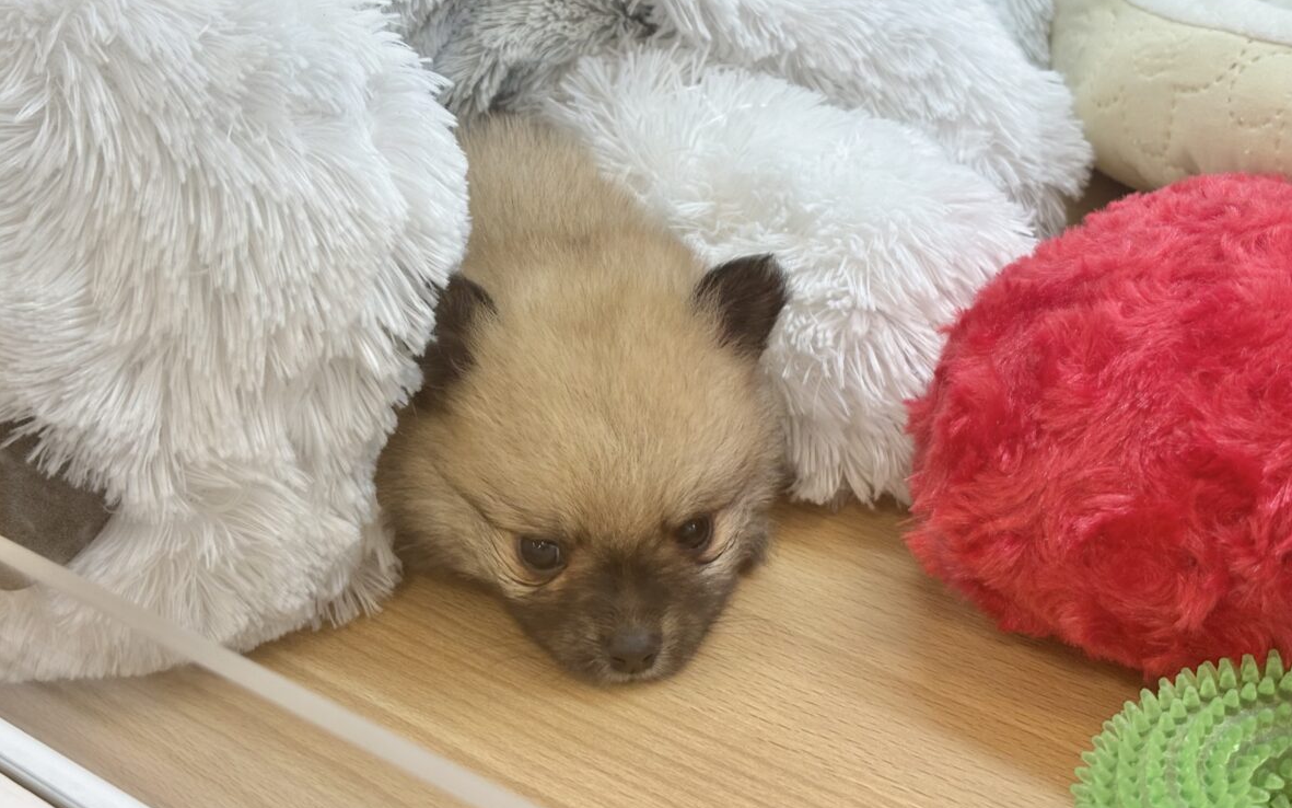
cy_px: 358
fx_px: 1972
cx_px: 637
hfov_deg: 36.3
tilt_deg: -26.3
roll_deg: +3.3
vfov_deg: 23.1
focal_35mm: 56
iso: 25
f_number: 1.6
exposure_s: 1/50
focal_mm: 5.96
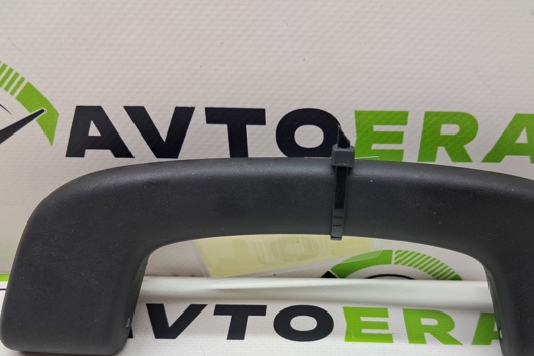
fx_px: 504
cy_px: 240
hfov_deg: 55.5
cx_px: 312
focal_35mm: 34
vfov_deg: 38.4
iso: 50
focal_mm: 4
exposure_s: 1/60
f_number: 1.8
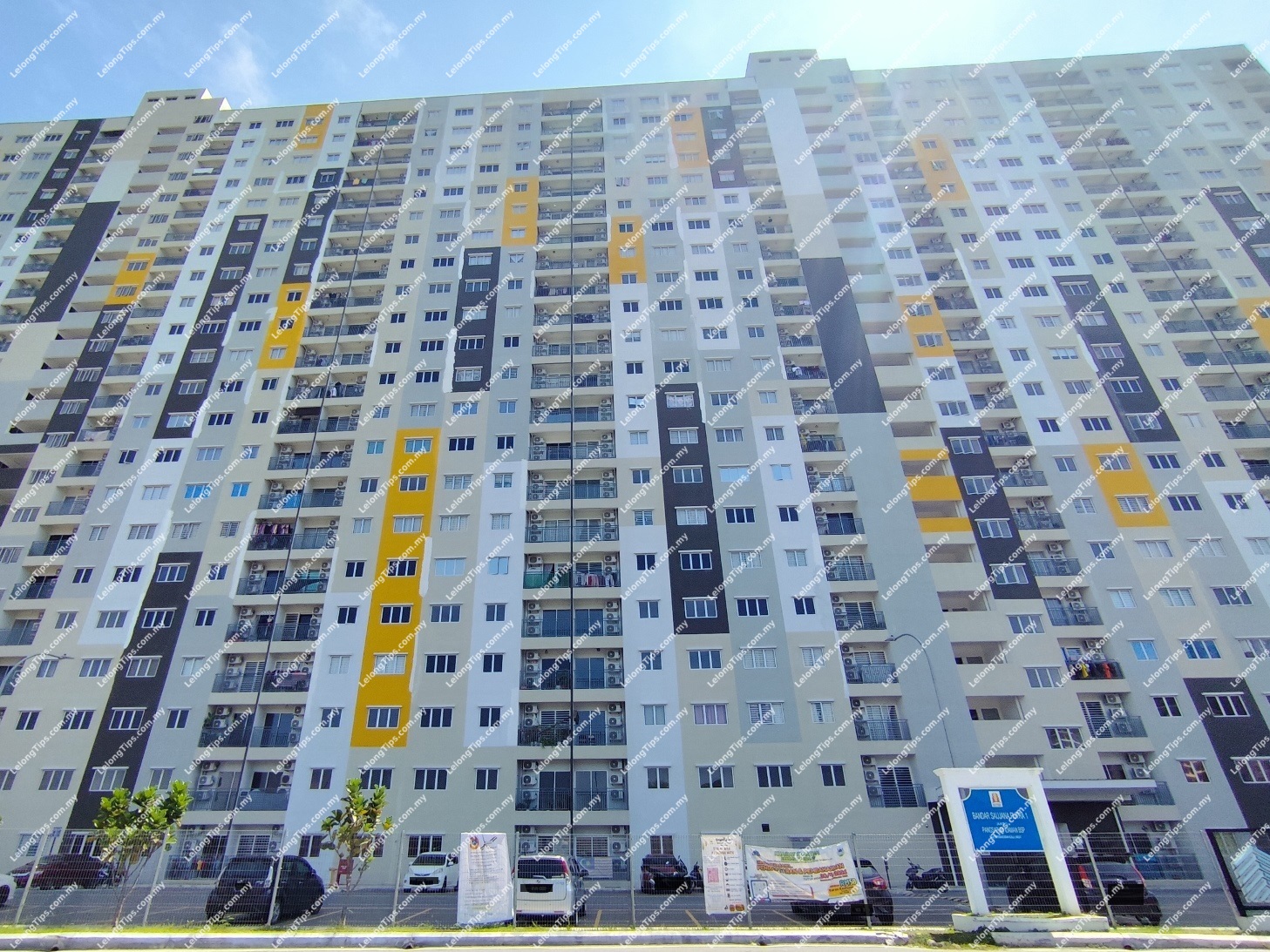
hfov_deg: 94.5
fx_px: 587
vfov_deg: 78.1
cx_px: 635
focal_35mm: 16
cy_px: 476
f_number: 2.2
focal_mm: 1.65
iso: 50
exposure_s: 1/2567
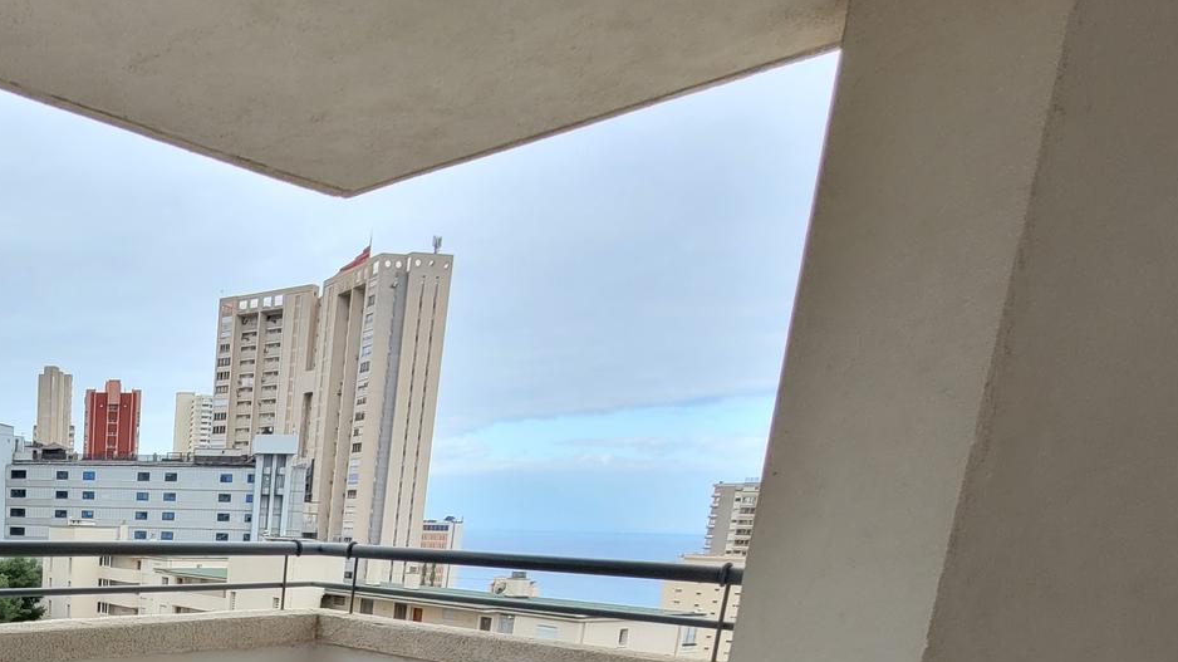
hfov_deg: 52.9
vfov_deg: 34.9
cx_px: 11
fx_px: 906
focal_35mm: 29
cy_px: 719
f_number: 2.2
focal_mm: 1.74
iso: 40
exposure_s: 1/248
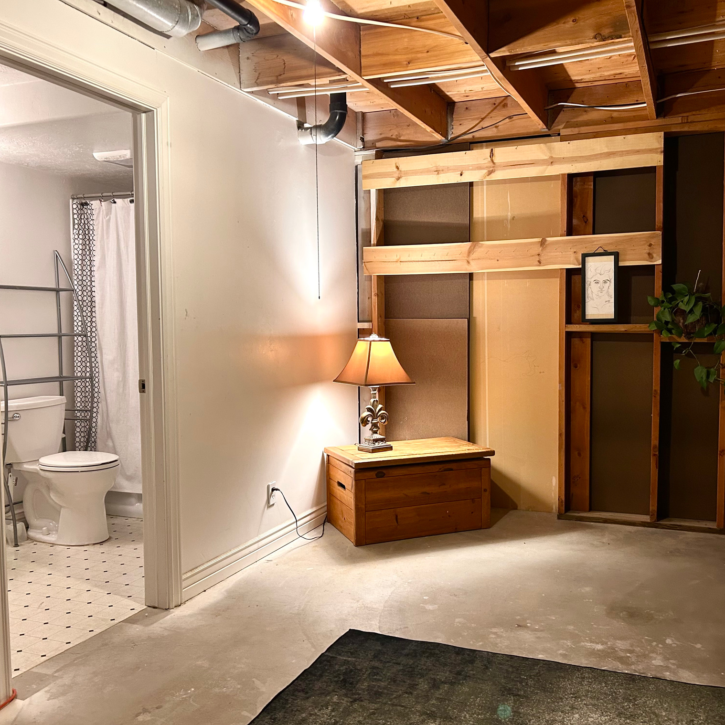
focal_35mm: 31
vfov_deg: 52.5
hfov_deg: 52.4
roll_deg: +1.0
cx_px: 414
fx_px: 735
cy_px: 365
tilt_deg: -3.3
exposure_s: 1/60
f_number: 1.5
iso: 250
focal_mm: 5.7
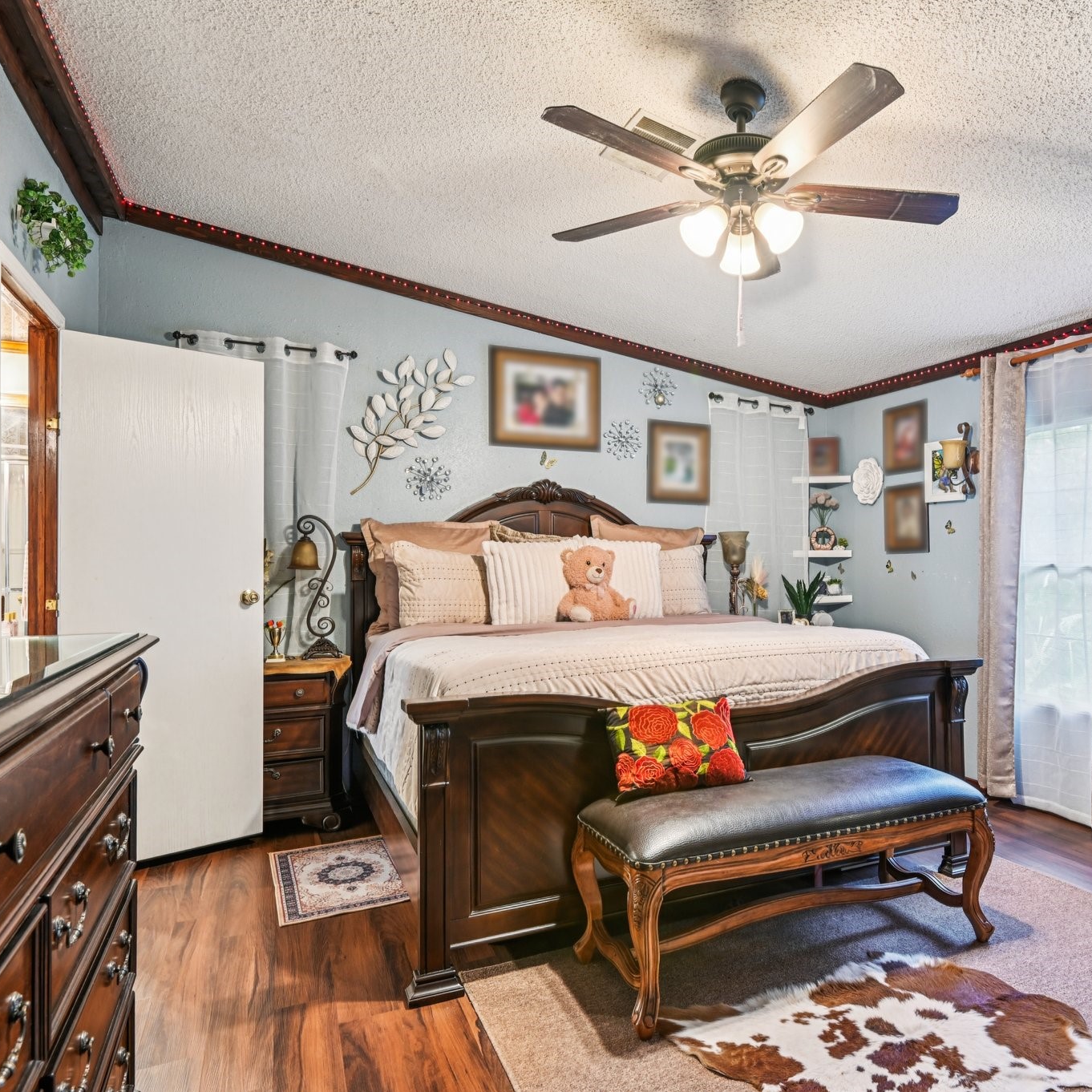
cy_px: 546
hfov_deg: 66.3
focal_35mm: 23
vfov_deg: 67.3
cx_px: 681
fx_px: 821
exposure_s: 1/2.5
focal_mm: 18
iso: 400
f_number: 8
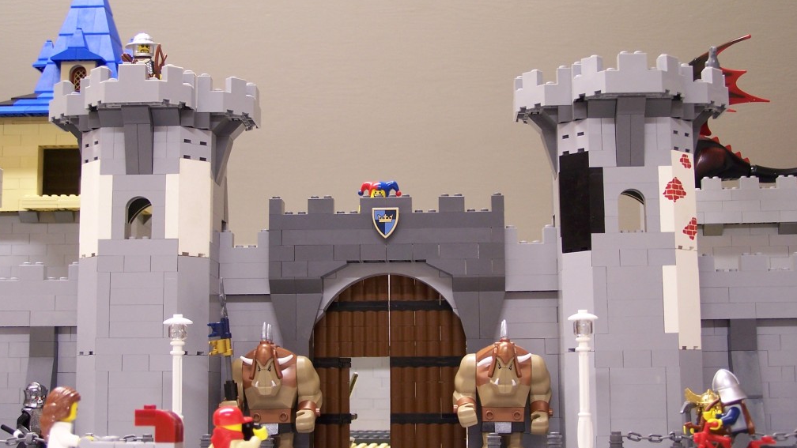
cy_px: 232
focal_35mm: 62
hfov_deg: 33.8
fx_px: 1310
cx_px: 397
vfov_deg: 19.4
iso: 80
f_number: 3.1
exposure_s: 1/4
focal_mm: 9.3
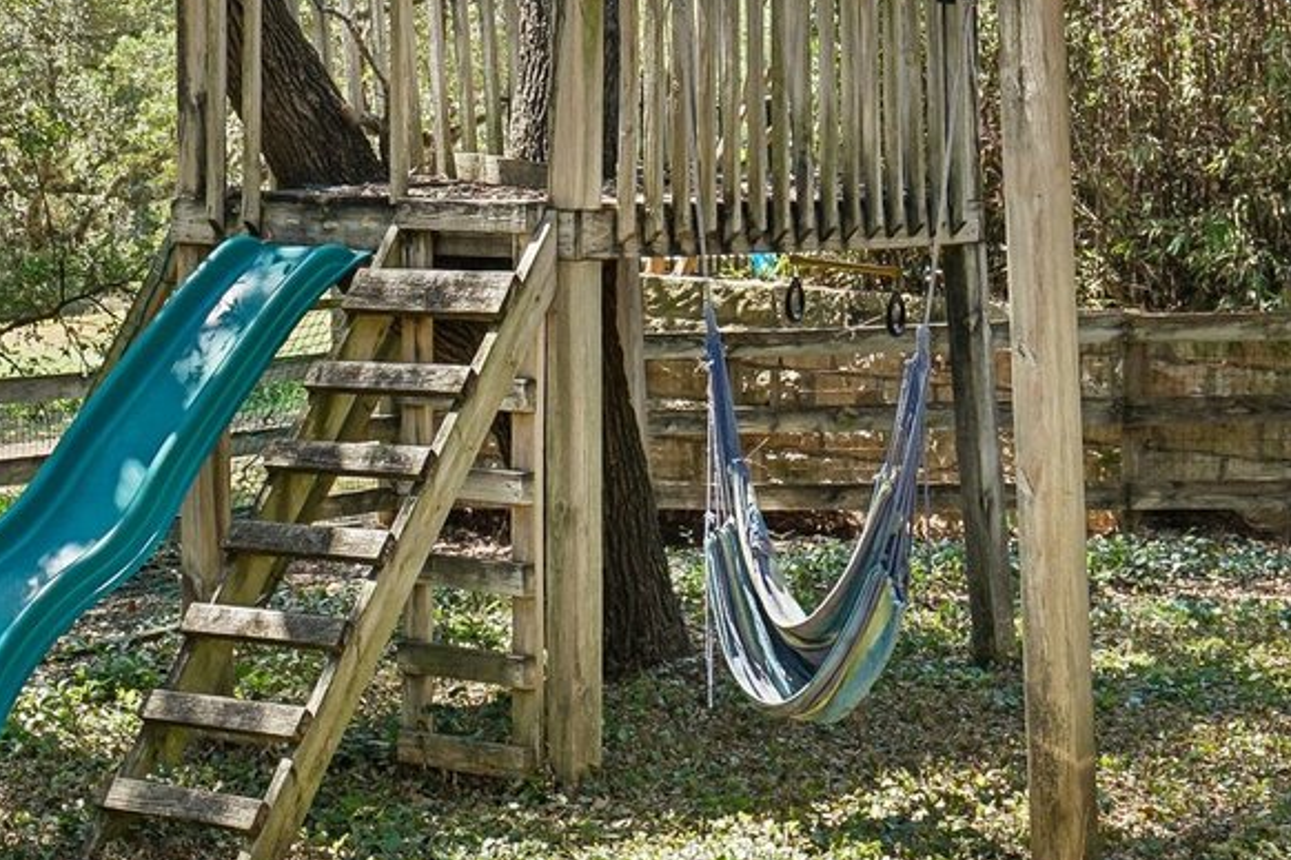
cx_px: 257
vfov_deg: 15.3
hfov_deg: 22.6
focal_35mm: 89
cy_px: 175
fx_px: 3191
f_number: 8
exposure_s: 1/50
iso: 200
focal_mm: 32
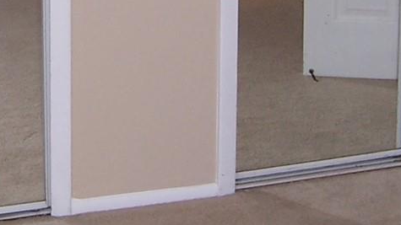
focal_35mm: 121
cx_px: 87
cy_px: -117
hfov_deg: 17.6
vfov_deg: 9.7
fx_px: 1286
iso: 80
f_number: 2.8
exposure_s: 1/60
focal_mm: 5.5
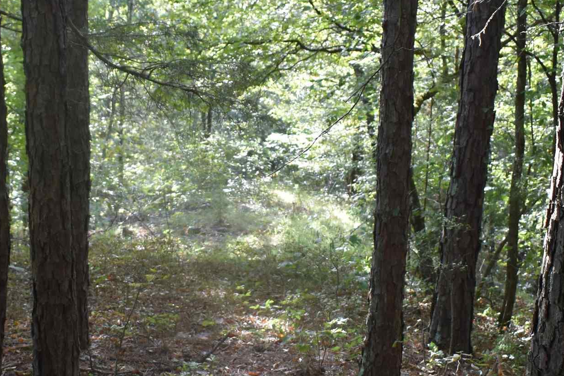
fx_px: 1049
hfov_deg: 29.9
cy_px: 223
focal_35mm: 67
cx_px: 198
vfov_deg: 20.3
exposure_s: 1/250
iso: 500
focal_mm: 18
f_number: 3.5
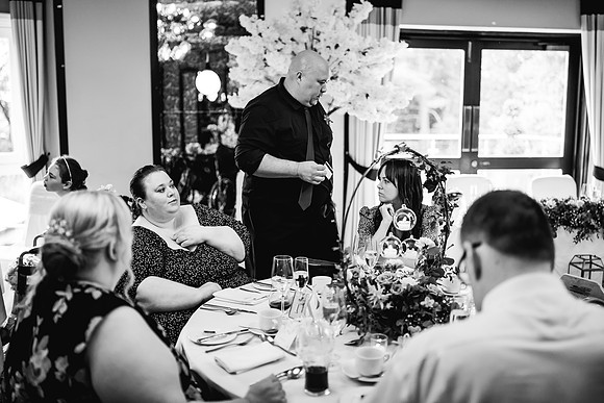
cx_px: 302
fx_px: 595
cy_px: 202
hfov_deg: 53.9
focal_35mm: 35
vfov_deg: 37.4
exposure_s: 1/500
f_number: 1.4
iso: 1000
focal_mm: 35
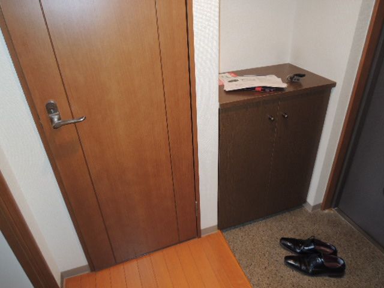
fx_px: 266
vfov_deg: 56.8
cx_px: 192
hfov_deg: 71.6
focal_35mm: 24
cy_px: 144
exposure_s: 1/30
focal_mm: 4.3
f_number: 2.8
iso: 200
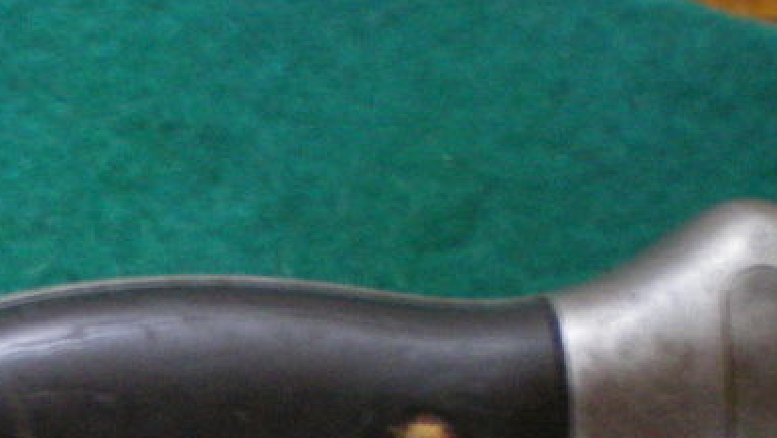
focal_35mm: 108
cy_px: 564
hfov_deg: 18.9
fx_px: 2227
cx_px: -103
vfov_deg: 11.0
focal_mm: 6.3
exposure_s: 1/4
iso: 400
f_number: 3.1
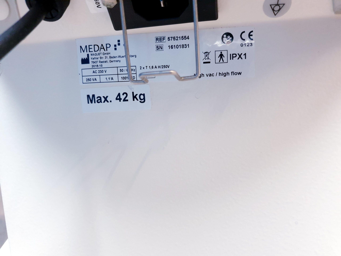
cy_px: 128
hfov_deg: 67.3
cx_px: 170
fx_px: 256
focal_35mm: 26
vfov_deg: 53.1
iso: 400
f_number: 1.5
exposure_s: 1/50
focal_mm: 4.3
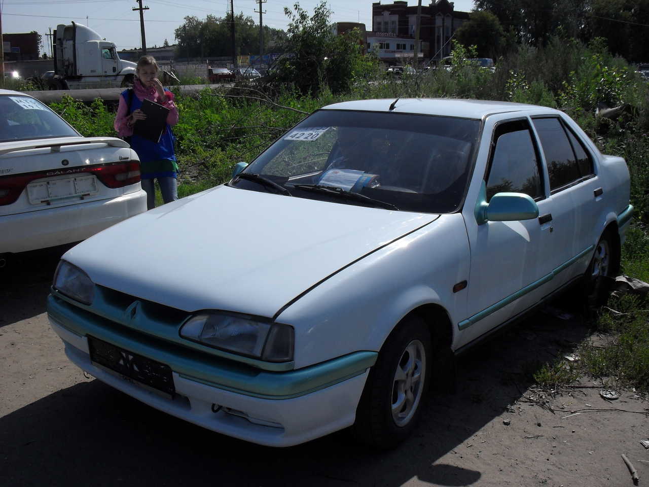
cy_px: 244
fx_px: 712
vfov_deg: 37.7
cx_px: 324
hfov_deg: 49.0
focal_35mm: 38
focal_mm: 6.3
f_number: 8.3
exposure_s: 1/350
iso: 80
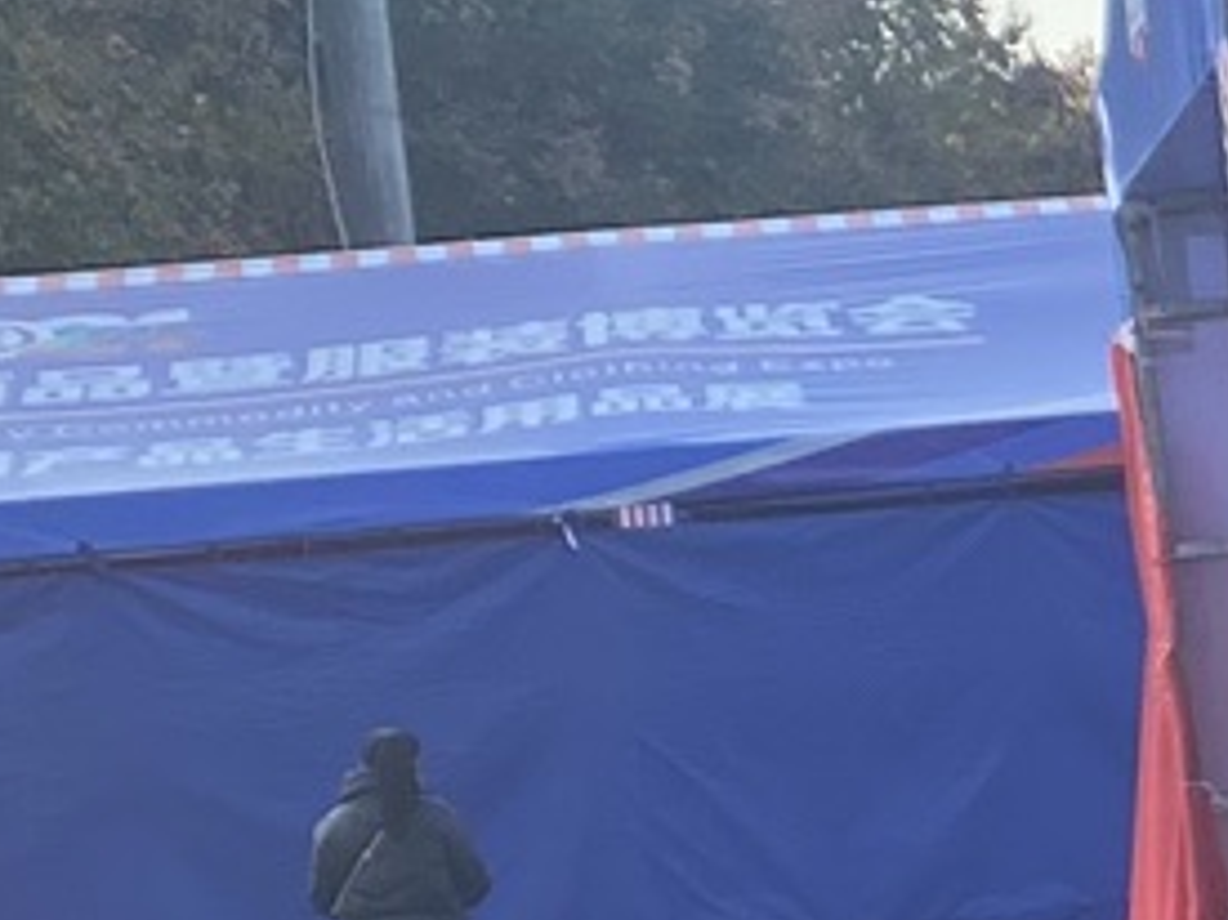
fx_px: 6702
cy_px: 697
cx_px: 2849
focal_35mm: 189
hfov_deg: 9.4
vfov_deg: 7.8
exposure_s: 1/690
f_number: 1.8
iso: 32
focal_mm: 4.25
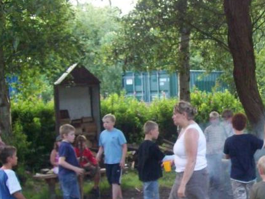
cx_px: 226
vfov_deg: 21.3
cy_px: 121
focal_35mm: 69
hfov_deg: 27.4
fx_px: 528
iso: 200
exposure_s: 1/64
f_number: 2.7
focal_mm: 6
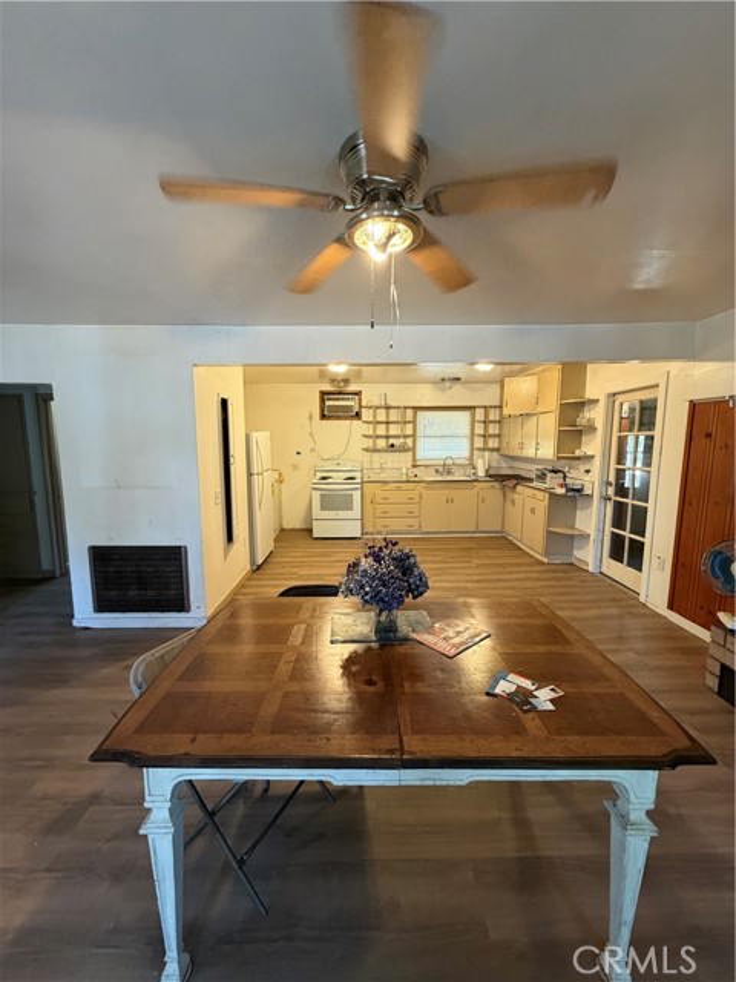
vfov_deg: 102.1
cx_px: 368
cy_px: 491
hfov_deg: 85.7
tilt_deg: -6.9
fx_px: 397
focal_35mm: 14
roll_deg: -0.5
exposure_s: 1/60
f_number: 2.2
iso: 320
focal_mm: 2.22
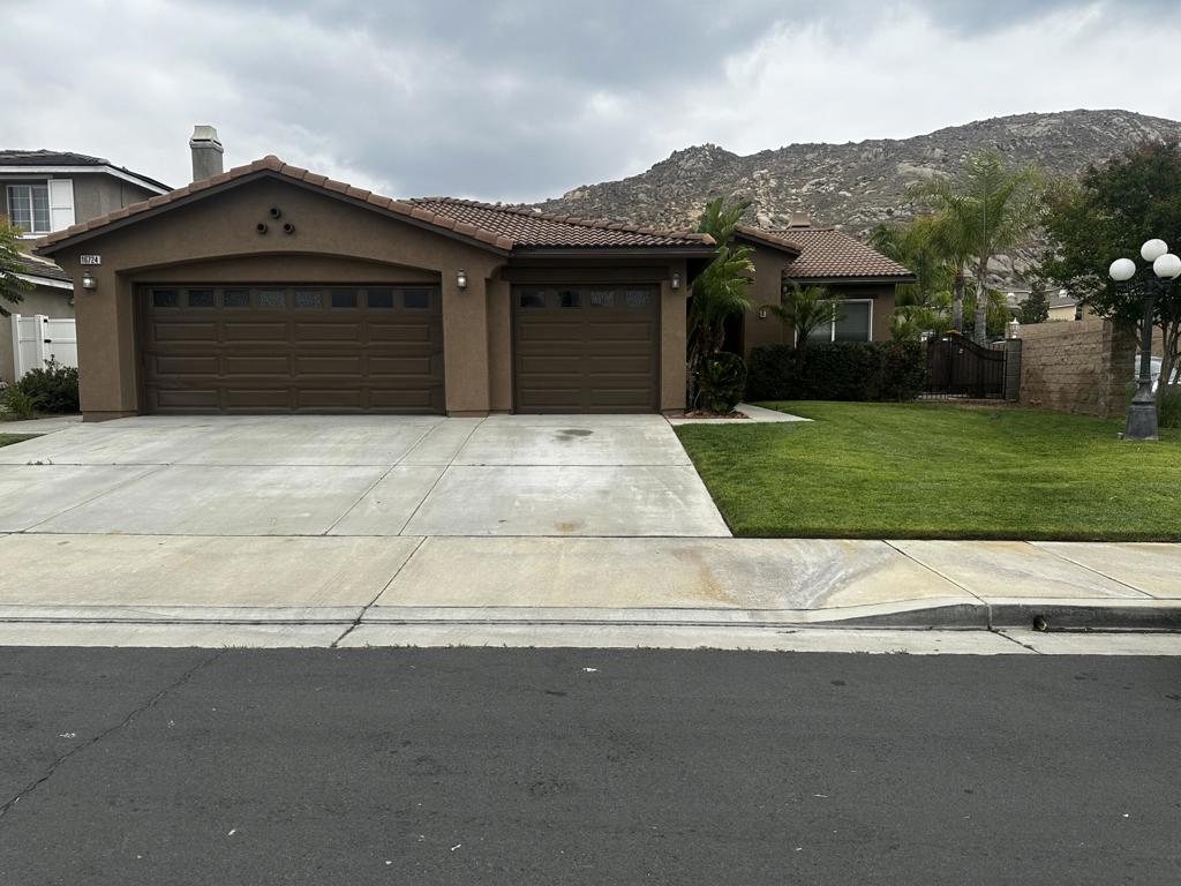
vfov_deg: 56.8
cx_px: 590
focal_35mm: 24
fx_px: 819
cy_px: 443
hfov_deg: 71.6
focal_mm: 6.86
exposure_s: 1/3717
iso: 80
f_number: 1.78
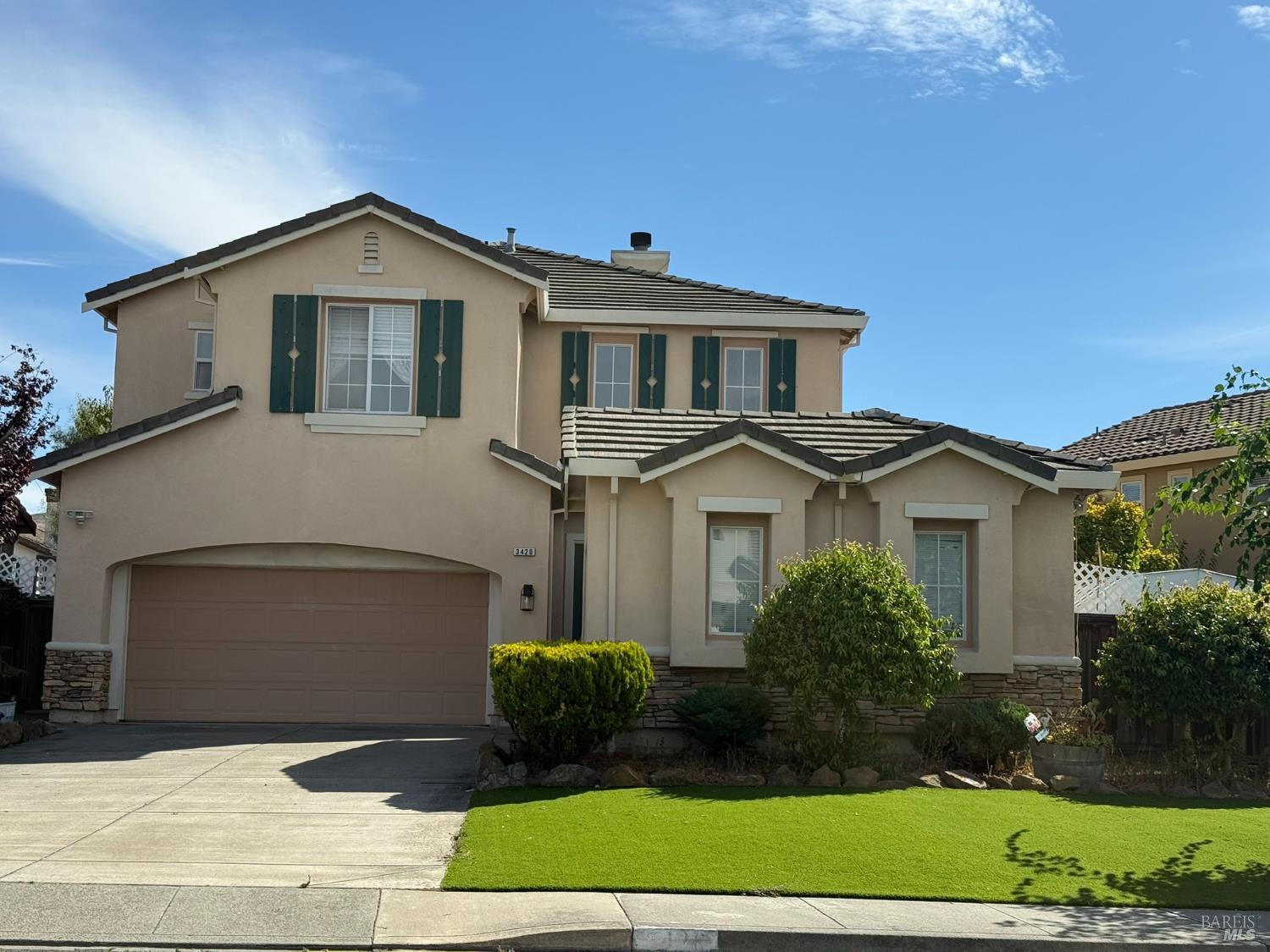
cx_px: 635
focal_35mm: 48
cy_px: 476
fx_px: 1761
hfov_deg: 39.7
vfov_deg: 30.3
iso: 64
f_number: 1.78
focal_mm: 6.76
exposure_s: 1/5587
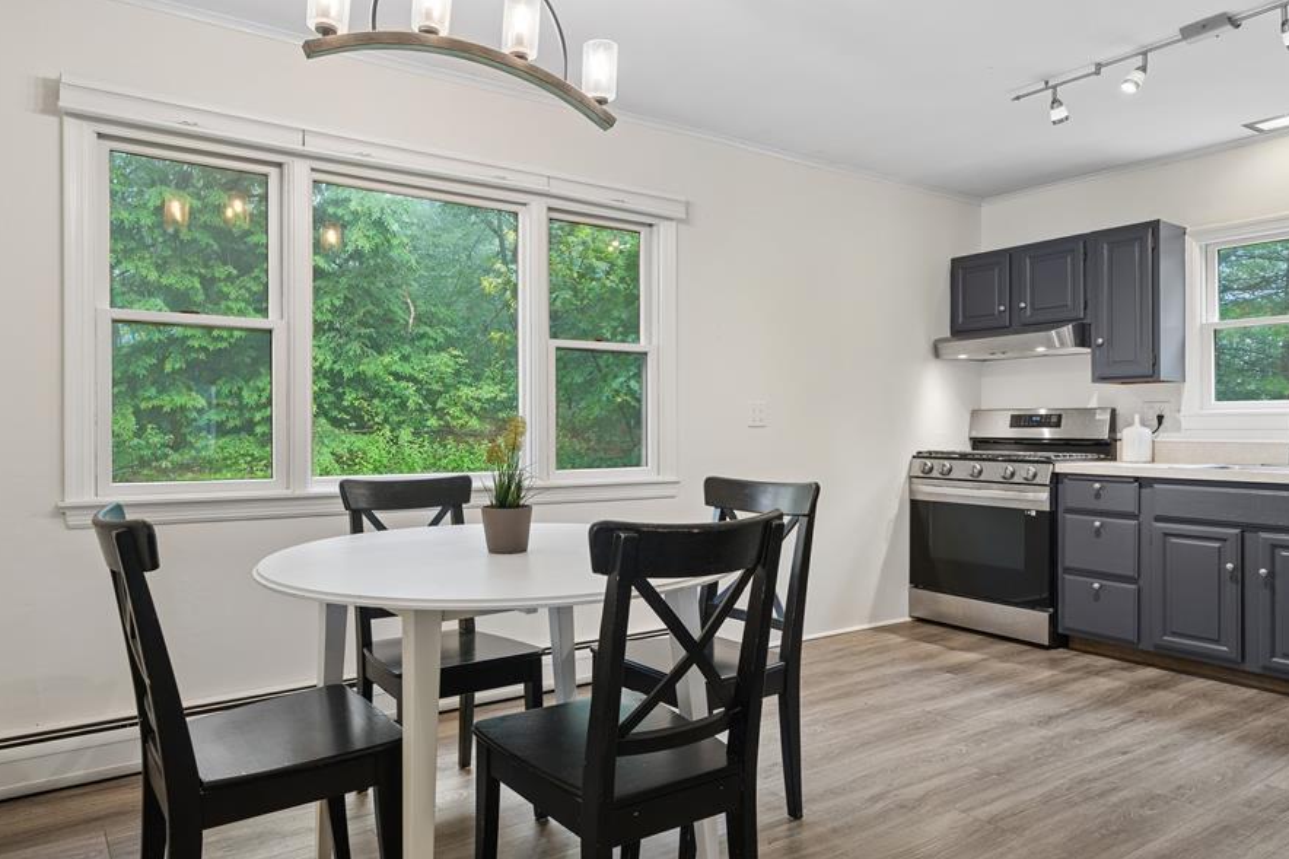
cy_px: 448
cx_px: 573
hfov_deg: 78.3
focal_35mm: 22
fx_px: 788
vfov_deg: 57.2
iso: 200
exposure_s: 1/4
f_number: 8
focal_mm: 19
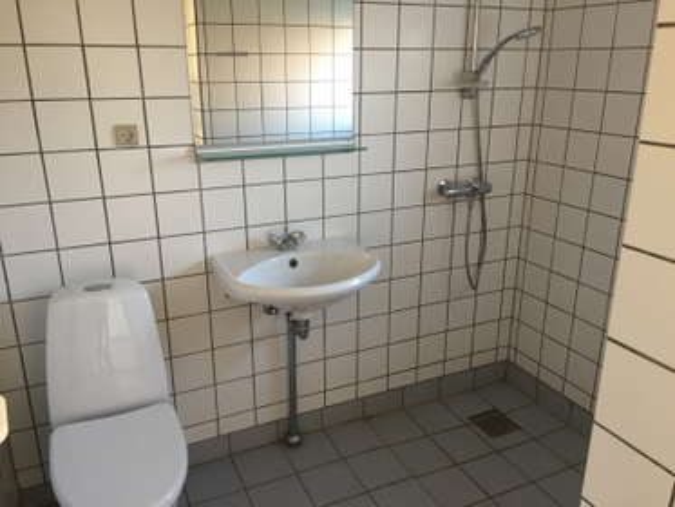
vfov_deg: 48.3
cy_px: 254
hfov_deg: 61.6
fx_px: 566
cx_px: 338
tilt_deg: -16.7
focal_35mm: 29
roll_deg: -0.6
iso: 160
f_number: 2.2
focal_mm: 4.15
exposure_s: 1/33
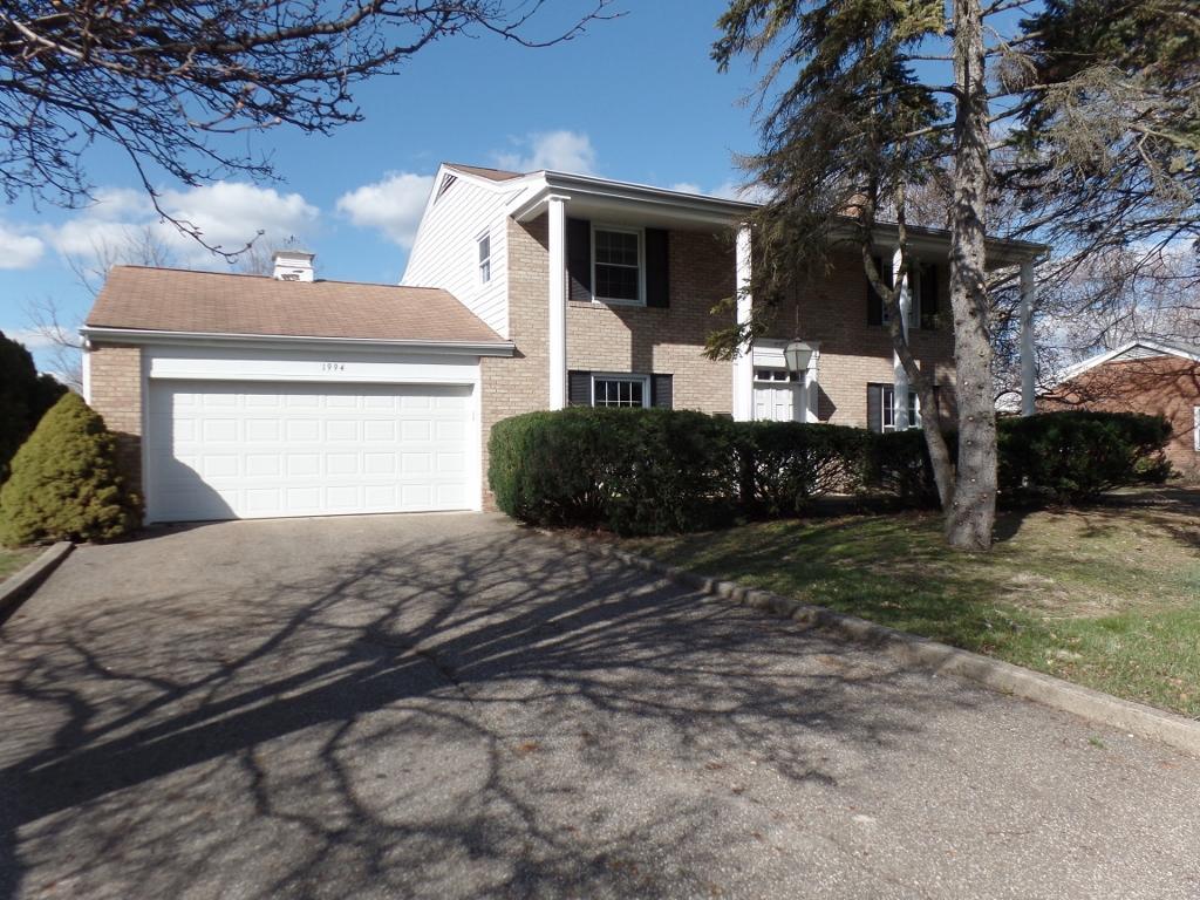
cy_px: 450
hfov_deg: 73.9
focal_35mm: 23
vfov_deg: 58.9
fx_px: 797
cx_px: 600
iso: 80
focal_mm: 4.1
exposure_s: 1/750
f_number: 3.5
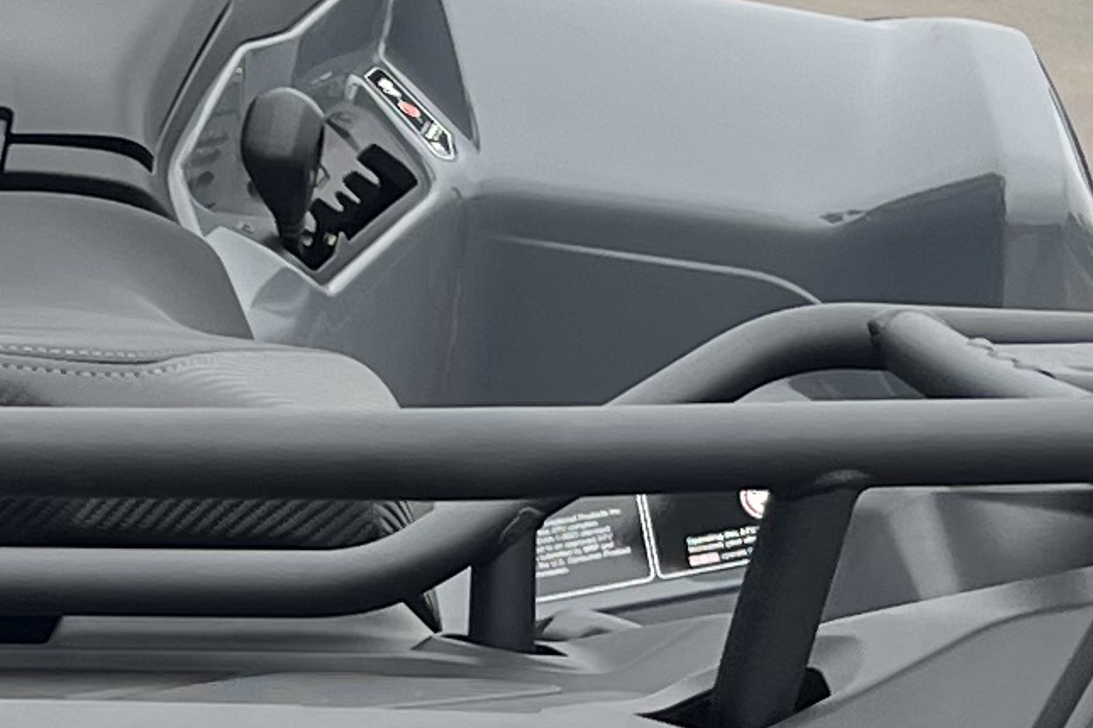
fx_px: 5131
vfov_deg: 7.9
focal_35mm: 169
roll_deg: -1.7
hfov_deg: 12.0
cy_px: 1146
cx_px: 2
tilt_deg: -15.8
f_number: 1.6
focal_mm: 5.1
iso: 50
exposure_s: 1/592
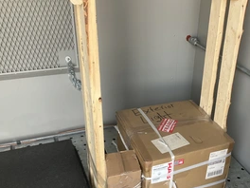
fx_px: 318
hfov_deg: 42.0
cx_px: 178
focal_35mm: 44
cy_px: 119
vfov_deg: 32.7
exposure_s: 1/122
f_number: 1.8
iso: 40
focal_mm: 3
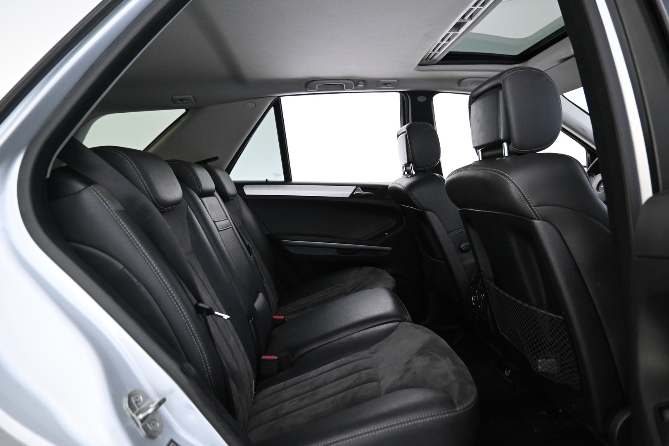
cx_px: 334
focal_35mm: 24
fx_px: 446
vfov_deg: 53.1
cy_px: 223
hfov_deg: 73.7
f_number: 3.5
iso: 3200
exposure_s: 1/25
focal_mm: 16
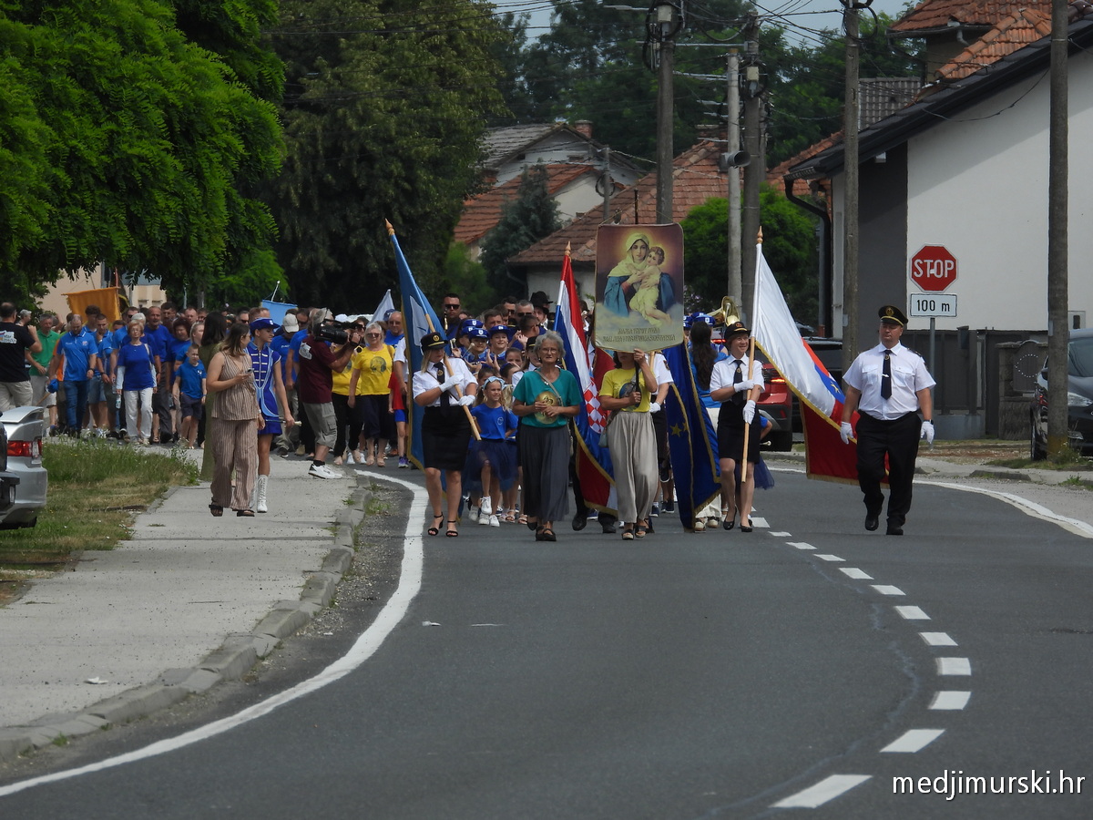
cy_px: 410
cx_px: 546
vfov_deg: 2.3
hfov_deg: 3.1
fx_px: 20524
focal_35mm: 650
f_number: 5
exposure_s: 1/800
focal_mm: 117
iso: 100
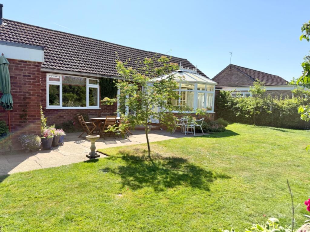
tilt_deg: -3.9
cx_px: 155
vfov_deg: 56.8
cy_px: 116
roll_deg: -1.2
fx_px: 215
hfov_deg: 71.6
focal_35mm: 24
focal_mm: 6.76
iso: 100
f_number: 1.78
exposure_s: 1/4405
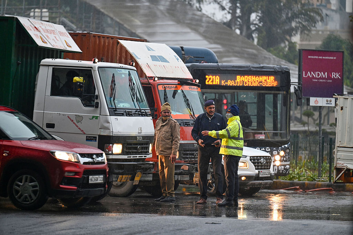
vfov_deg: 6.9
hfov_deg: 10.3
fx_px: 1959
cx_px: 176
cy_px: 118
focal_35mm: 200
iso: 1100
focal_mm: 200
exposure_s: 1/200
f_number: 2.8
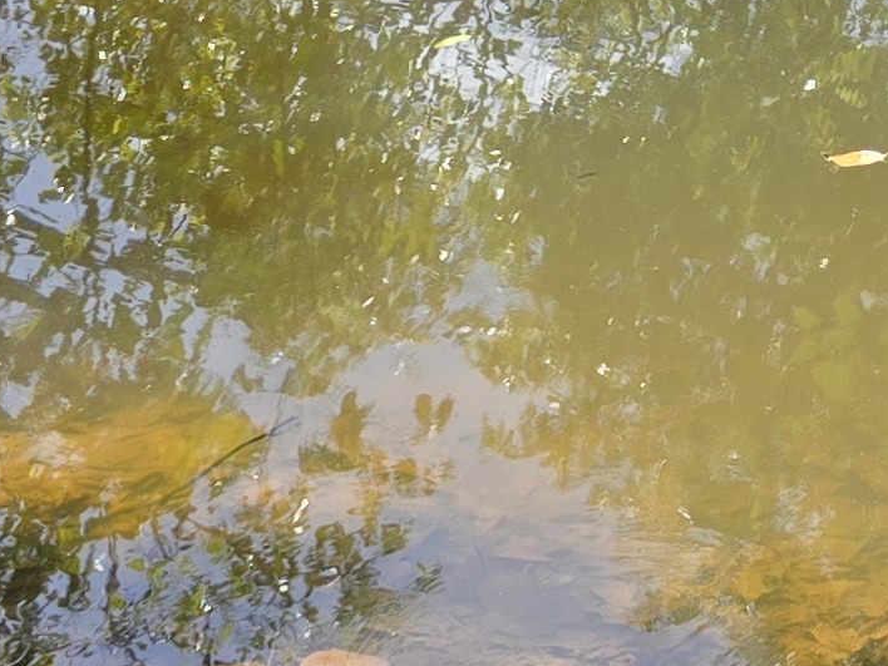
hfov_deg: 13.2
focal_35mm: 130
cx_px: 1733
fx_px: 3335
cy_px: -1045
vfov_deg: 9.8
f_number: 1.7
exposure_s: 1/356
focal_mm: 6.3
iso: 12
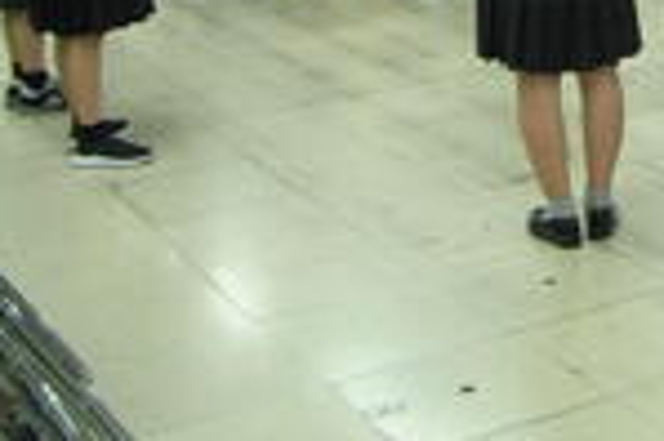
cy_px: -205
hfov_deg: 19.5
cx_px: 811
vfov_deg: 13.2
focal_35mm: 98
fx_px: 1806
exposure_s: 1/5.9
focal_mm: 5.8
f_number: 2.8
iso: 65
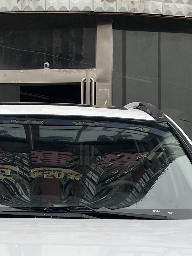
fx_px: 754
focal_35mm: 102
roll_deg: +0.4
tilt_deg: -3.8
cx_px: 65
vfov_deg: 18.7
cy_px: 264
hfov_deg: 14.5
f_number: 1.6
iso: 32
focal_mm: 4.2
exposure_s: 1/121
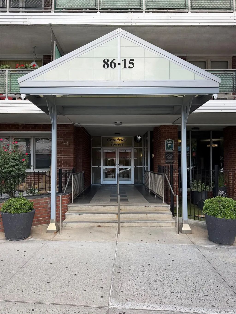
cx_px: 118
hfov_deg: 56.8
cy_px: 157
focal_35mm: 24
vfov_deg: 71.6
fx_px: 218
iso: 80
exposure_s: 1/567
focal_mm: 6.76
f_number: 1.78
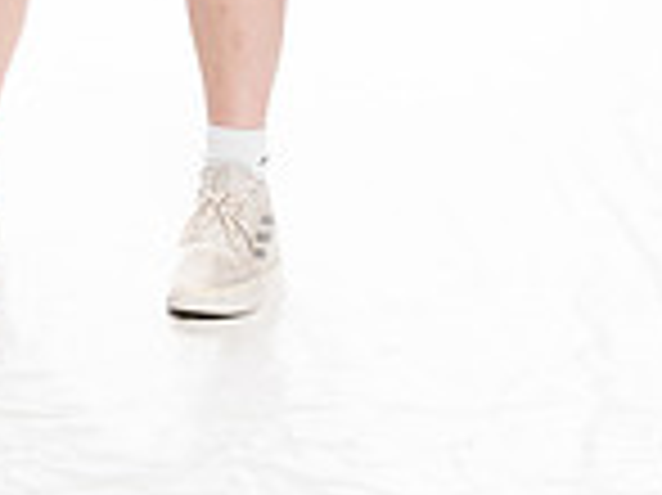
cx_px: 68
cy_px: -500
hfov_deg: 13.3
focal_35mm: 147
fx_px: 2809
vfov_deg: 9.4
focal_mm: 50
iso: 400
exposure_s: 1/250
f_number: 8
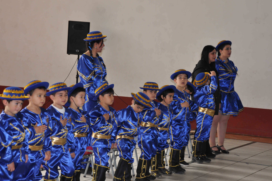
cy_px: 83
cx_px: 130
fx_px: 657
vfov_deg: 15.7
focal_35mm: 87
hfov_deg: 23.4
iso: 400
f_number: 5
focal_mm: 52
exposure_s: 1/125
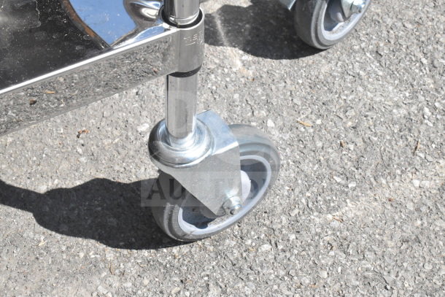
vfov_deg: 18.9
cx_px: 222
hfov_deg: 28.1
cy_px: 148
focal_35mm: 72
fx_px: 890
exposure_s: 1/1600
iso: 6400
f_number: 25
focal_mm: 48
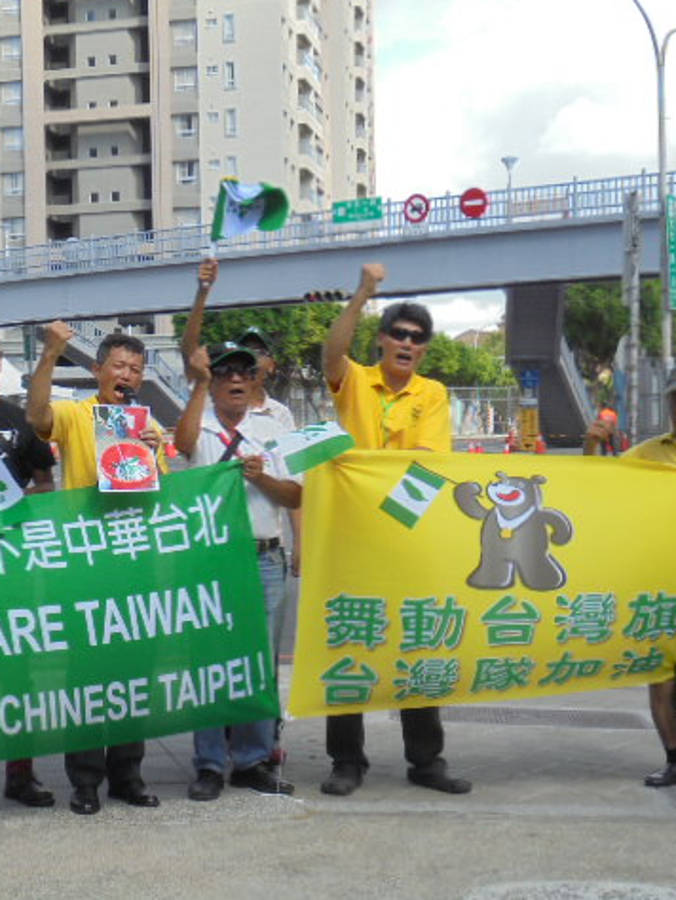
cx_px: 97
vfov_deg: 33.2
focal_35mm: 58
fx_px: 1509
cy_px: 446
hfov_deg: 24.7
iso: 100
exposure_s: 1/250
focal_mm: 7.8
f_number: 4.5
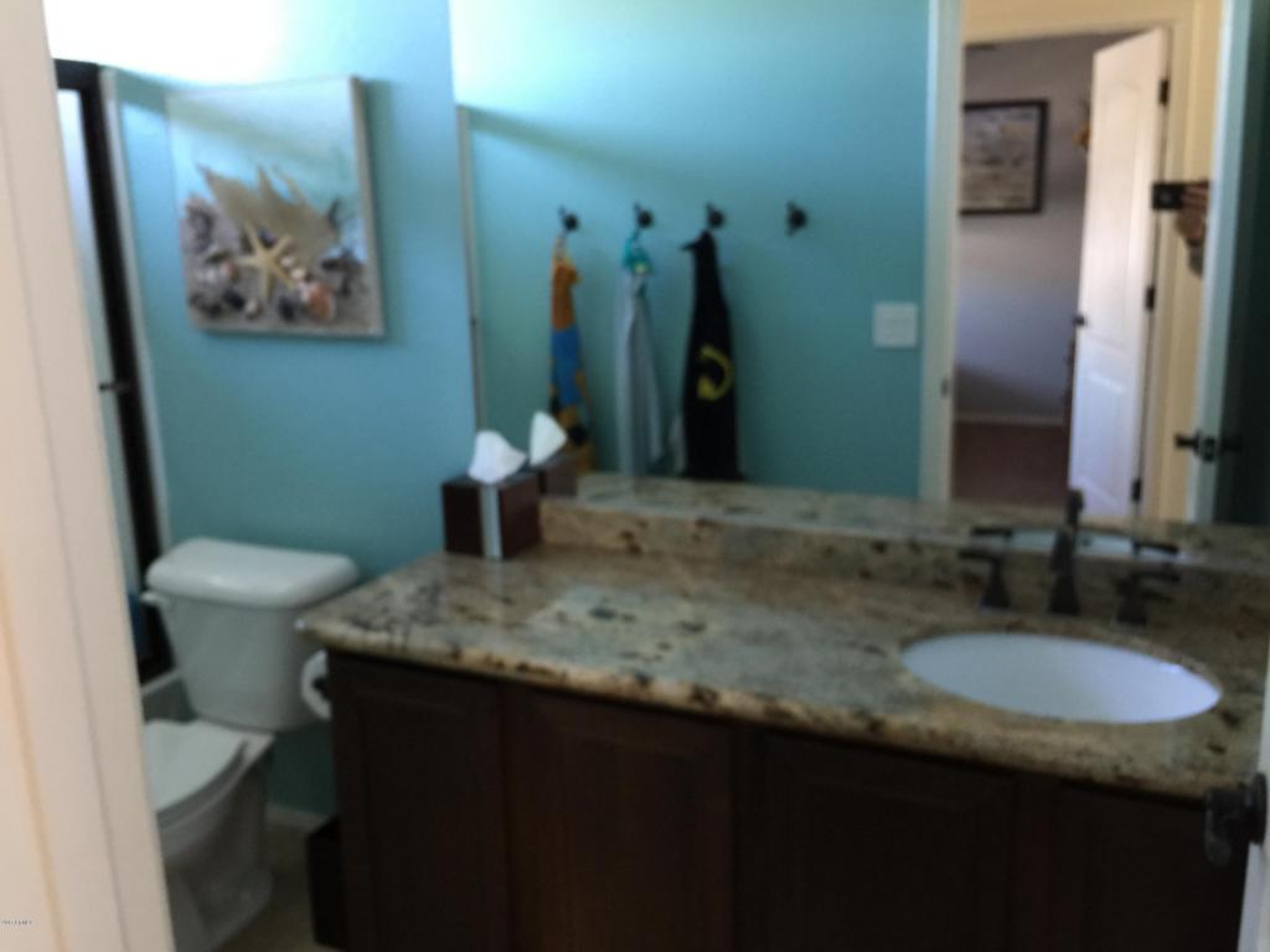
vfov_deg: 48.2
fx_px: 1064
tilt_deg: -12.1
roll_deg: +2.1
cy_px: 476
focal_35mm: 29
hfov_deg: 61.7
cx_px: 635
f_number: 2.2
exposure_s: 1/15
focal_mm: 4.15
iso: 100
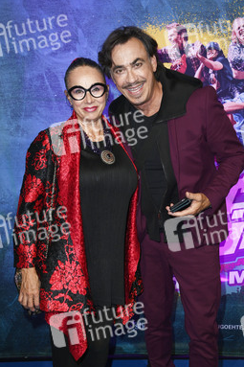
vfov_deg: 41.9
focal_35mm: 47
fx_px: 478
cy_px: 181
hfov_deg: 28.6
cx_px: 126
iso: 1250
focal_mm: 45
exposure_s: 1/250
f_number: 5
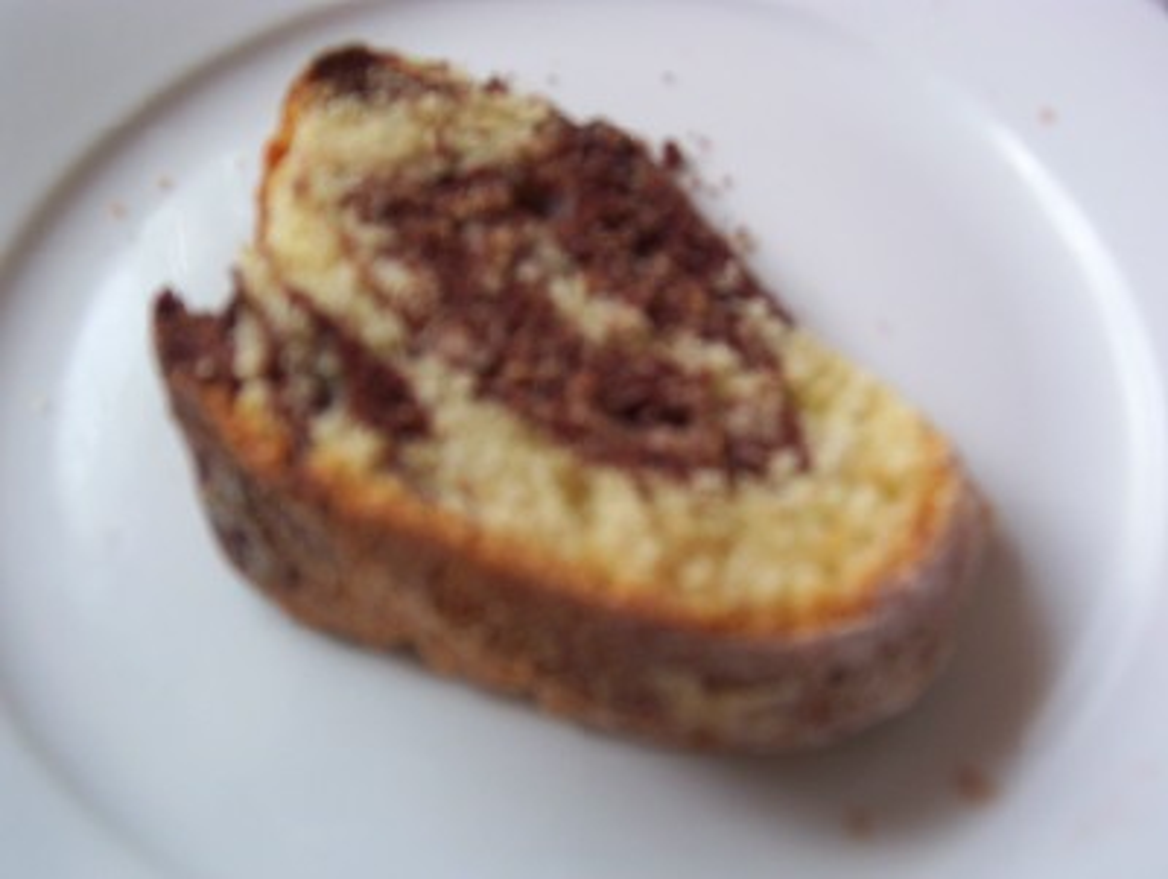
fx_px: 1216
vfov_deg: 39.7
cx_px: 584
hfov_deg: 51.3
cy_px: 440
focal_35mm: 36
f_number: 2.76
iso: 100
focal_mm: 5.54
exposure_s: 1/43.2
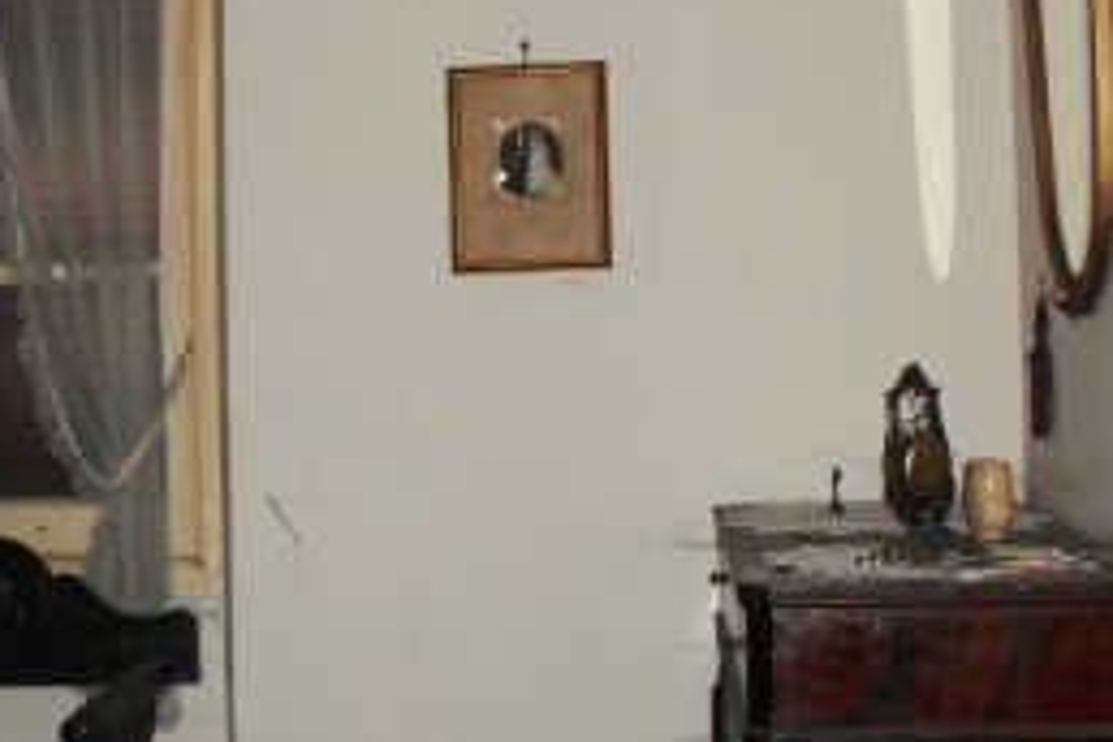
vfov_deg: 20.9
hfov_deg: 30.9
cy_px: 285
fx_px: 2009
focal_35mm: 65
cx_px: 431
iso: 200
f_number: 2.9
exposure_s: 1/60
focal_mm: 6.3
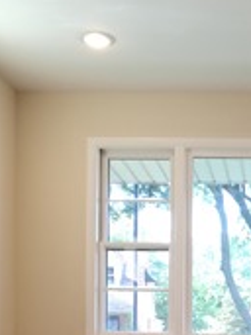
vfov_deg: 24.2
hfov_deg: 18.7
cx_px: 271
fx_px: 736
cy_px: 355
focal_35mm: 76
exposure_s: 1/33.3
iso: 64
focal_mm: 4.04
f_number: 2
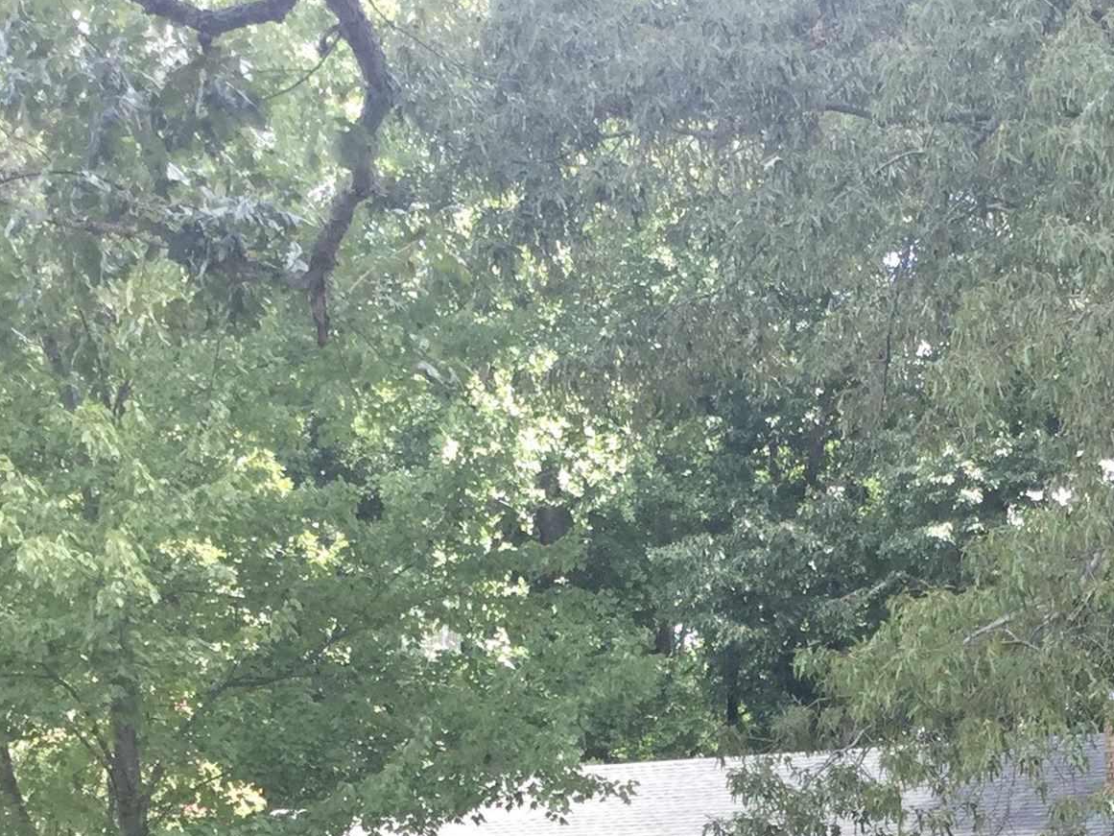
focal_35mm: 82
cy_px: 964
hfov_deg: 23.2
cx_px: 1009
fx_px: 2639
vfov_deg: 17.3
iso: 32
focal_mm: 3.3
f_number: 2.4
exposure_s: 1/120
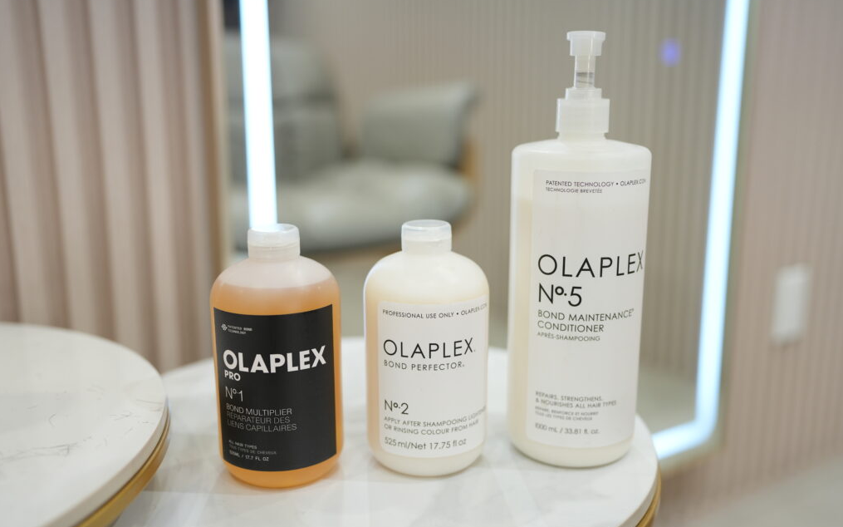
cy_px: 278
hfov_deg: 54.0
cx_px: 422
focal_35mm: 36
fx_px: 827
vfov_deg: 35.3
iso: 640
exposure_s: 1/320
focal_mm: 35
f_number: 2
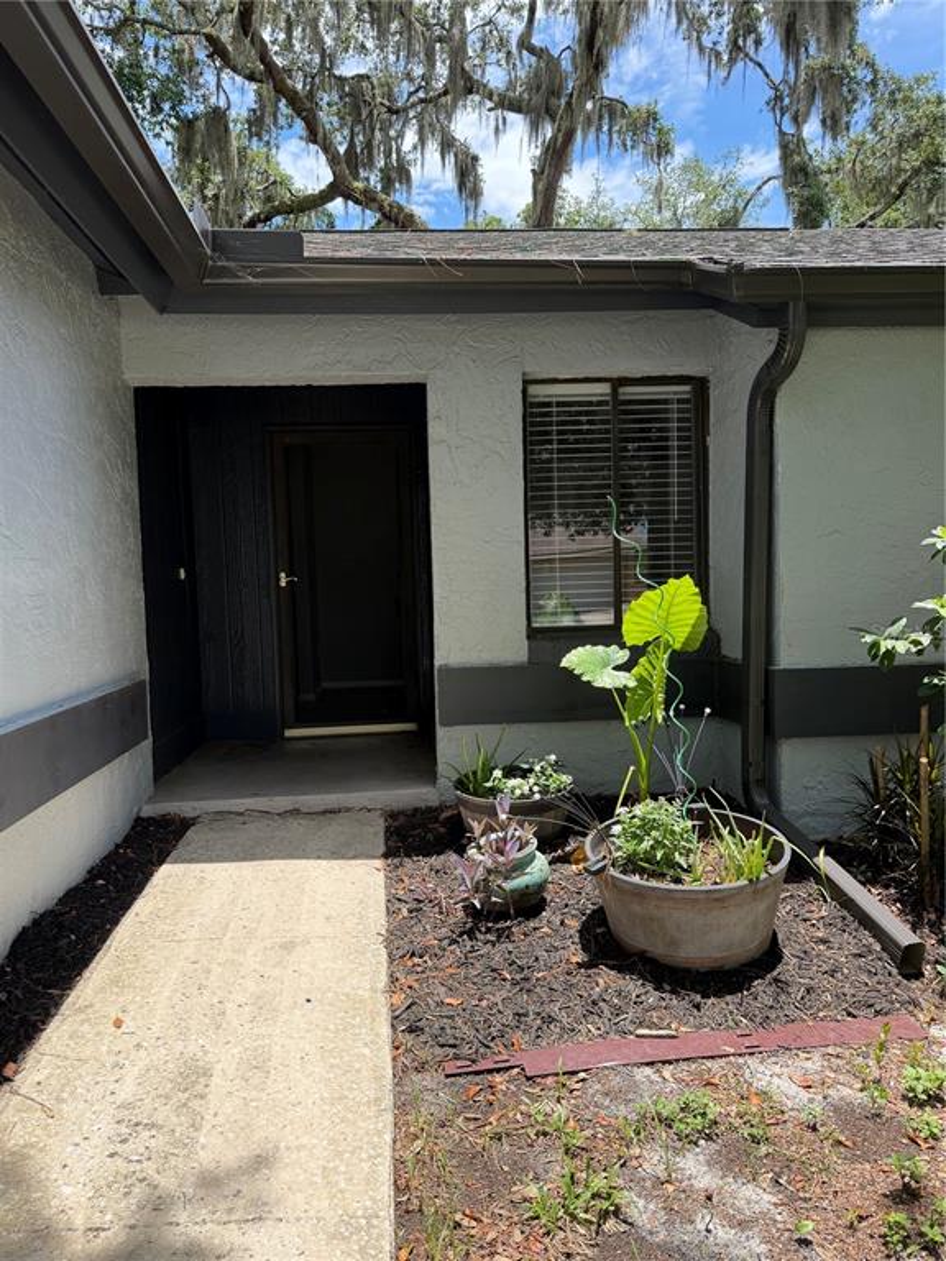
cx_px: 473
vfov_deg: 71.6
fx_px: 875
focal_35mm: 24
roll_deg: +2.2
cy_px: 630
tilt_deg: -2.6
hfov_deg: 56.8
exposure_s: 1/1522
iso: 100
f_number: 1.78
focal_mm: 6.76
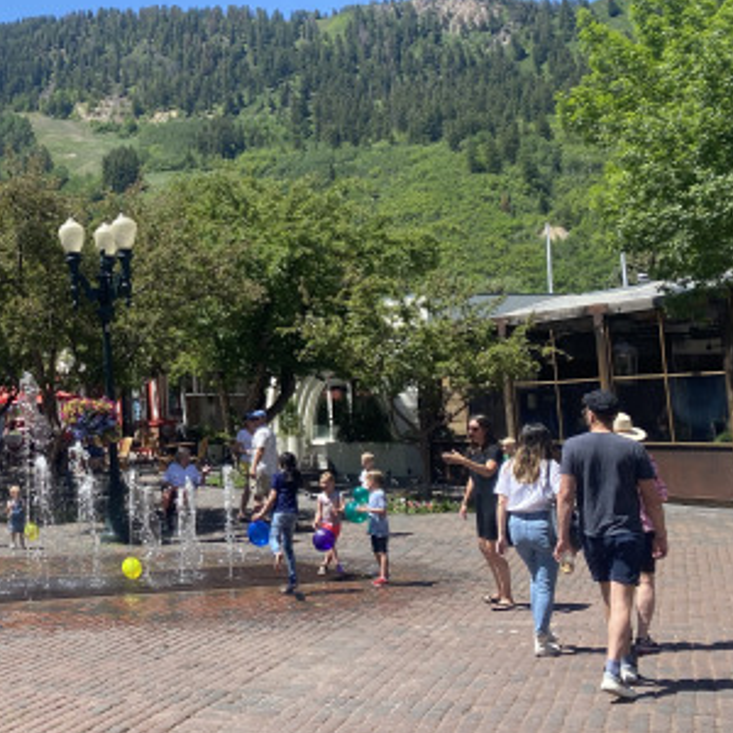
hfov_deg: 31.7
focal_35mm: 49
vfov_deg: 34.3
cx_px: -17
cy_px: 239
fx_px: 1174
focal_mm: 4.25
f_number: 1.8
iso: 32
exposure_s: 1/1522
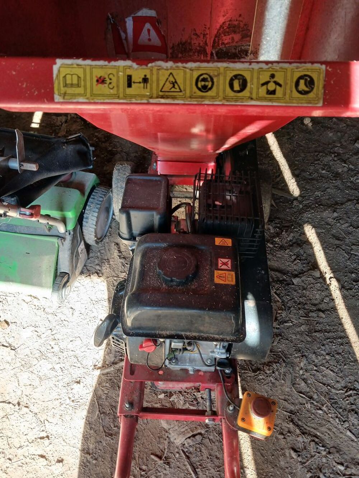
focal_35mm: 27
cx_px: 180
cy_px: 239
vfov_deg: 65.3
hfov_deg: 51.4
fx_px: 373
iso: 100
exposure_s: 1/50
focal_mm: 3.98
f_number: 1.8
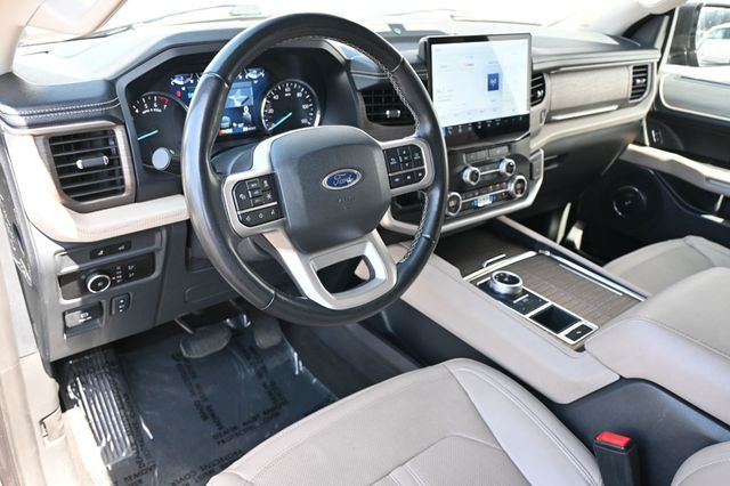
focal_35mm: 29
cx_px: 365
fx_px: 593
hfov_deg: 63.2
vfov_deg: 44.6
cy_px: 243
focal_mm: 19.5
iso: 720
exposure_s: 1/125
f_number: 3.8
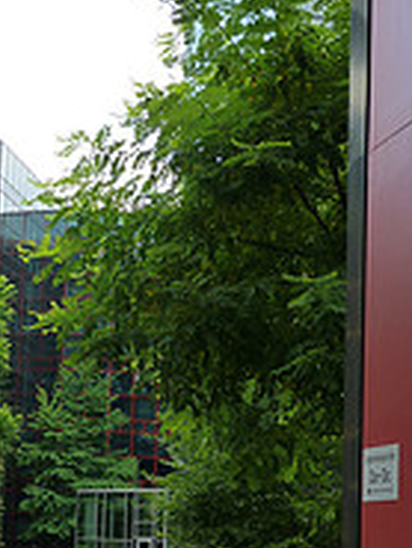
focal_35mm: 102
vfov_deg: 19.2
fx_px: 1617
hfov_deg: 14.3
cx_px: 7
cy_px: 370
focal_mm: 6.9
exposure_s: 1/100
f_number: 4
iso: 125
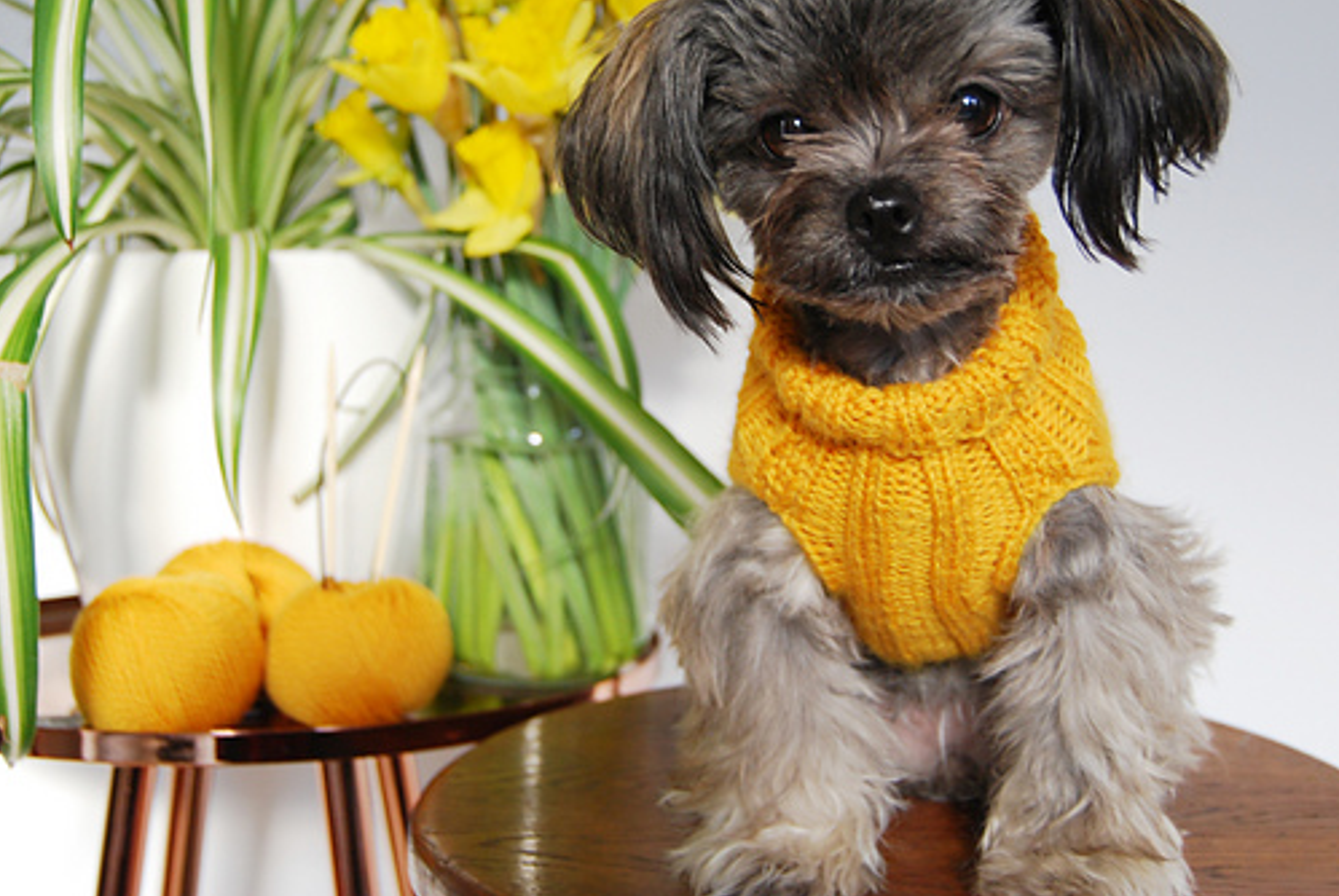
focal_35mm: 50
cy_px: 330
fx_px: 1862
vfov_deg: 27.0
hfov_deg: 39.5
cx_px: 628
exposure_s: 1/30
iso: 360
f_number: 4.2
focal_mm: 26
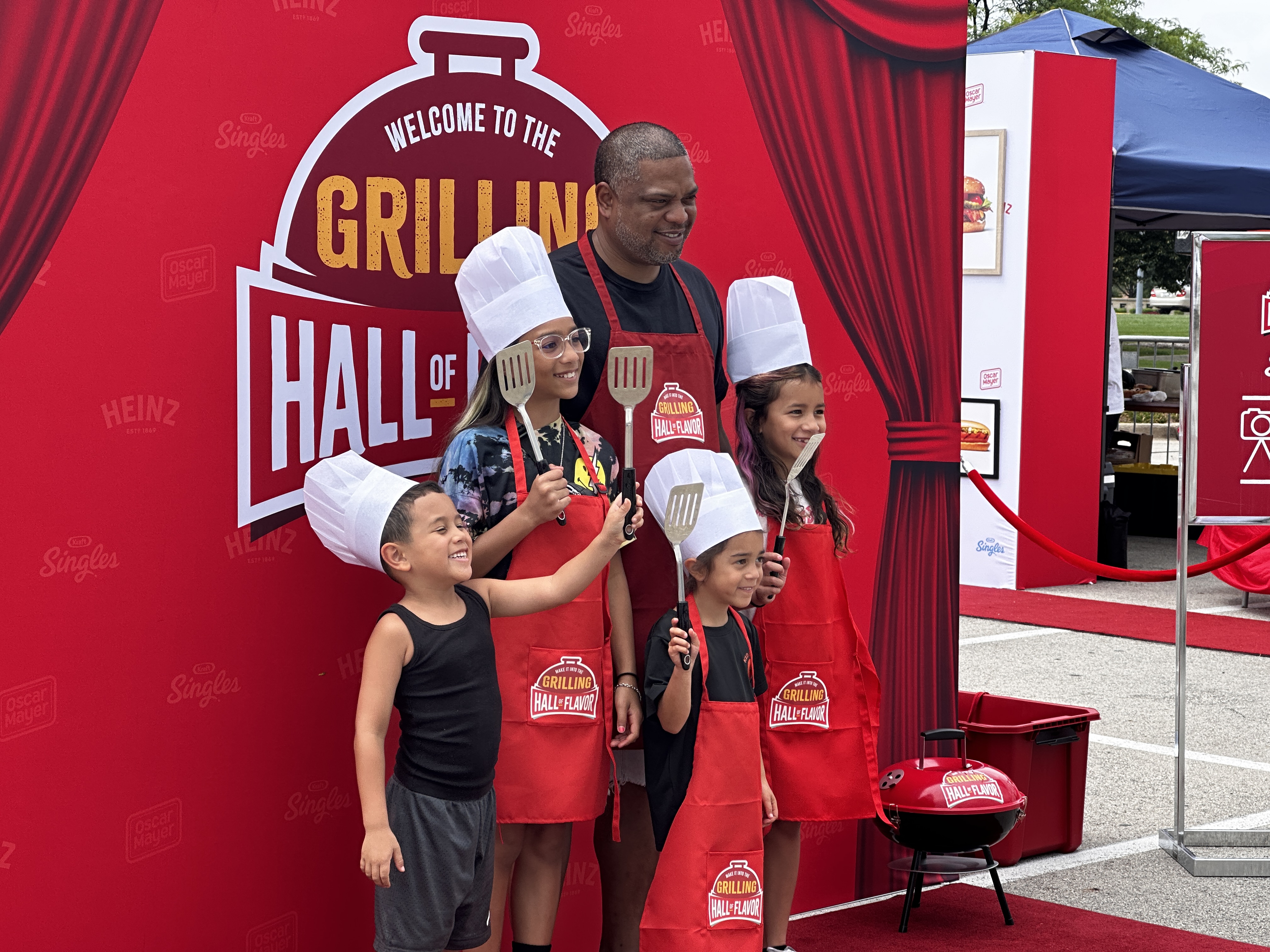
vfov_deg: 19.1
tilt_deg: -2.9
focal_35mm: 77
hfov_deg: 25.3
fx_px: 2825
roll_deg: -1.7
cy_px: 476
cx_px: 635
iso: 32
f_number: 2.8
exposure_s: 1/331
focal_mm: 9
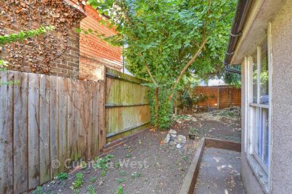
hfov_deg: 100.4
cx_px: 146
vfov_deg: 77.3
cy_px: 97
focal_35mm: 15
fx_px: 122
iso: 200
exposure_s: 1/13
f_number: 8
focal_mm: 10
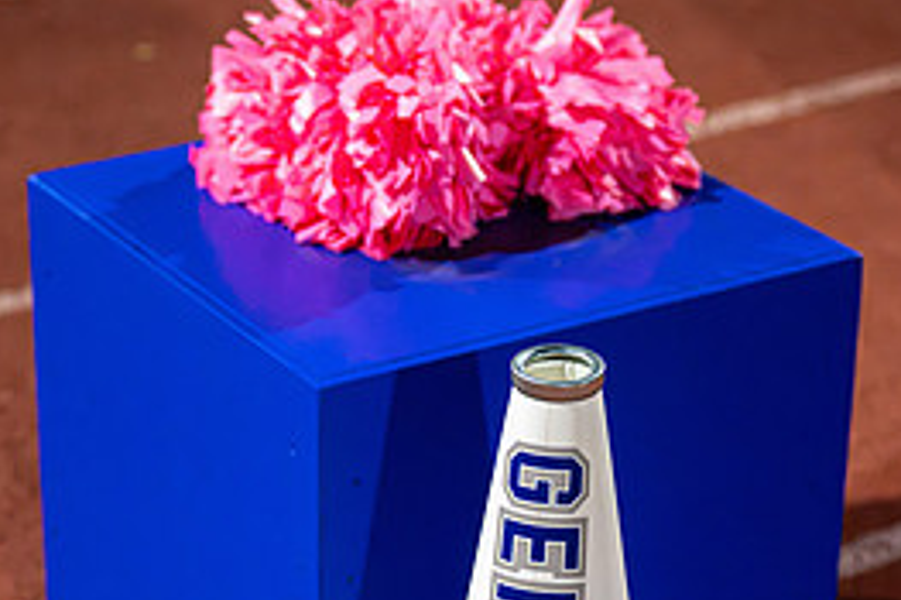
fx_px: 3001
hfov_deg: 17.1
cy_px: 518
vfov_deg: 11.3
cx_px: 418
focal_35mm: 120
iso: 10000
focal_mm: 70
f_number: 2.8
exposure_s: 1/1000
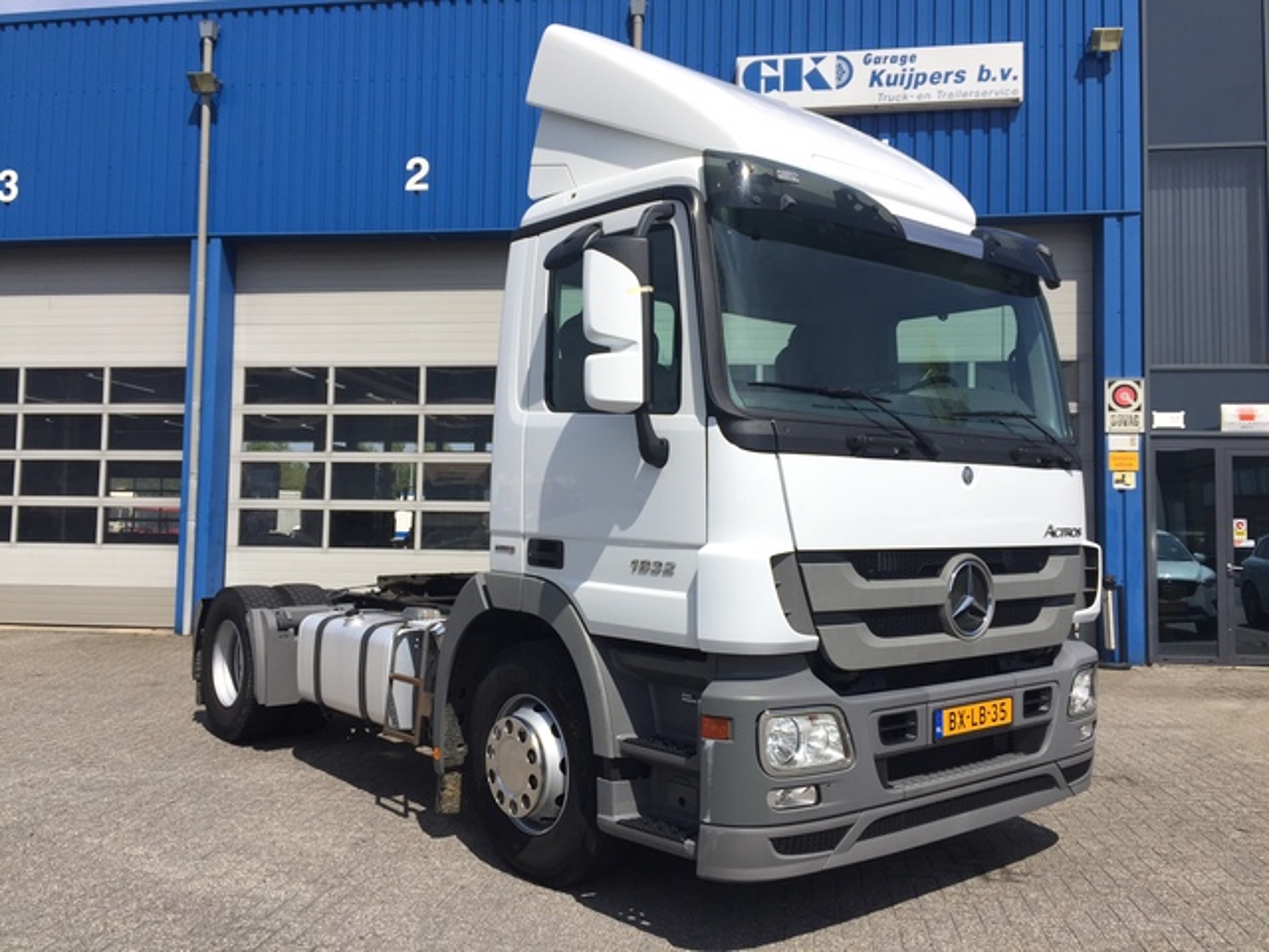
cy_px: 476
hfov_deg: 61.7
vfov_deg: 48.2
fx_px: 1063
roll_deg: -1.5
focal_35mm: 29
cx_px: 634
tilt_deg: +3.4
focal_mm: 4.15
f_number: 2.2
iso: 32
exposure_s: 1/2083
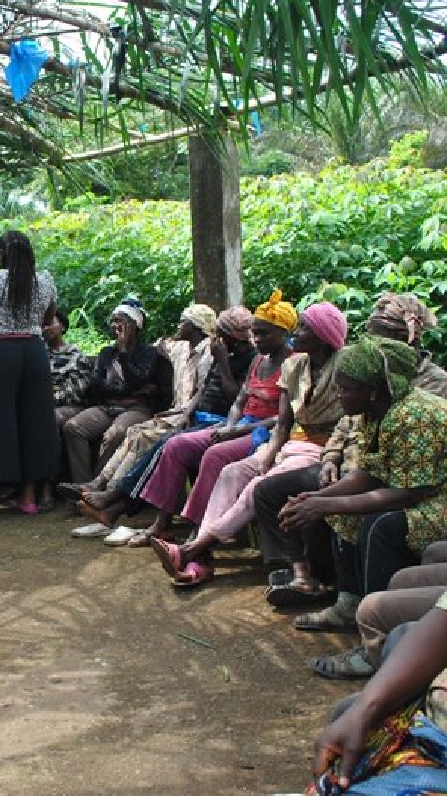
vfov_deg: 47.4
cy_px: 403
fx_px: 907
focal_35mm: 43
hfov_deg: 26.2
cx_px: -5
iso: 400
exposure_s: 1/500
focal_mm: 18
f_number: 5.6
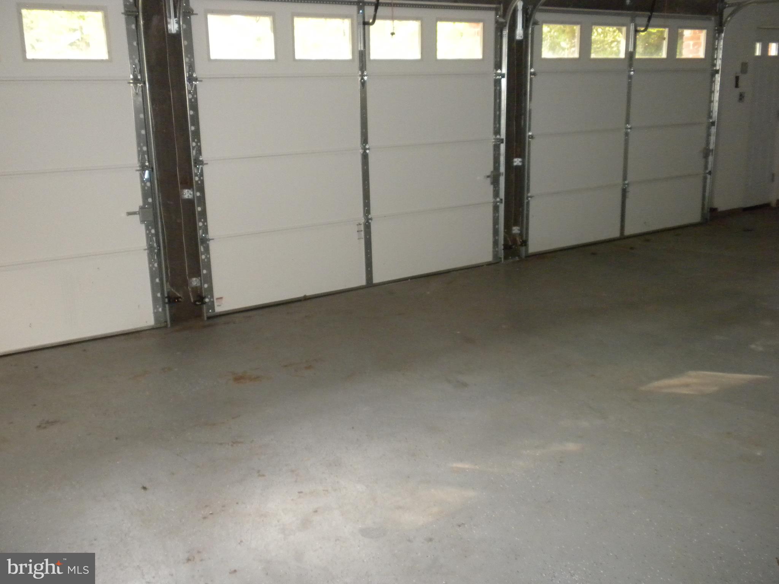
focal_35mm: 37
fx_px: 833
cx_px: 390
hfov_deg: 50.1
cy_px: 292
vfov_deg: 38.7
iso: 417
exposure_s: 1/30
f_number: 3.5
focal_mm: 6.6
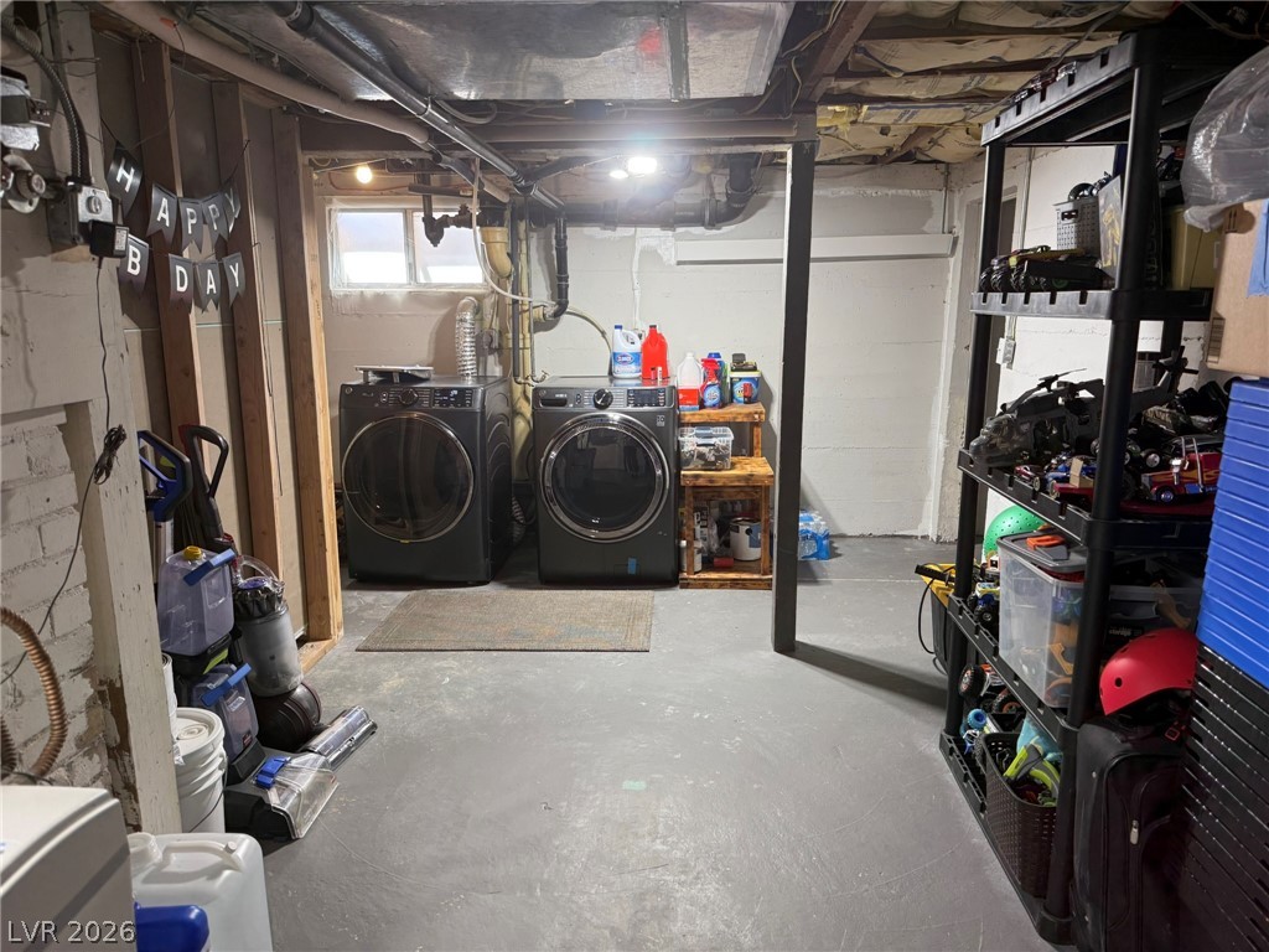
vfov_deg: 56.8
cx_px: 634
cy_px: 476
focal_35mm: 24
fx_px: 880
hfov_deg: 71.6
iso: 200
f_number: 1.78
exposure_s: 1/120
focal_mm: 6.76
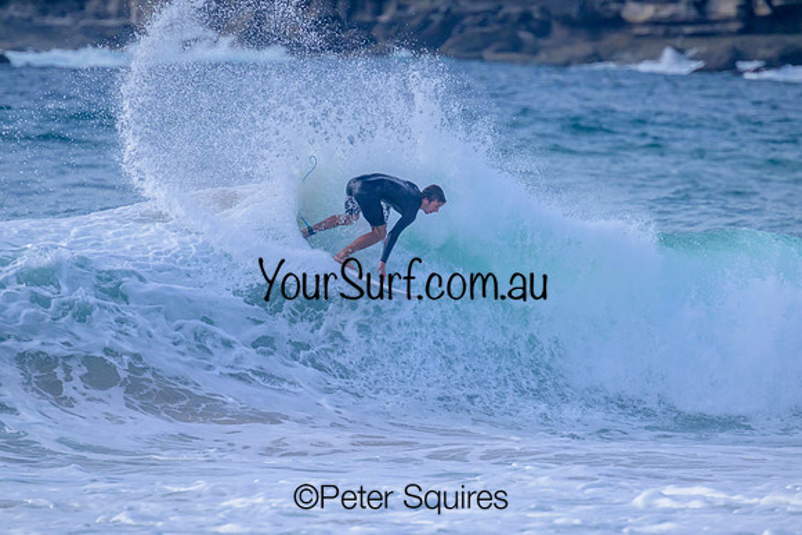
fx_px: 18280
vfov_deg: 1.7
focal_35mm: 820
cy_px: 268
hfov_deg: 2.5
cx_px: 401
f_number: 11
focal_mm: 800
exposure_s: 1/2000
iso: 1600
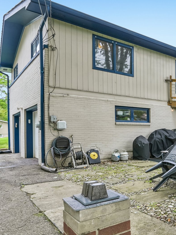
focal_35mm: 30
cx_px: 195
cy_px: 128
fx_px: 203
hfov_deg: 38.5
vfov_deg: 59.8
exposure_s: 1/80
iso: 100
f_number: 8
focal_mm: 16
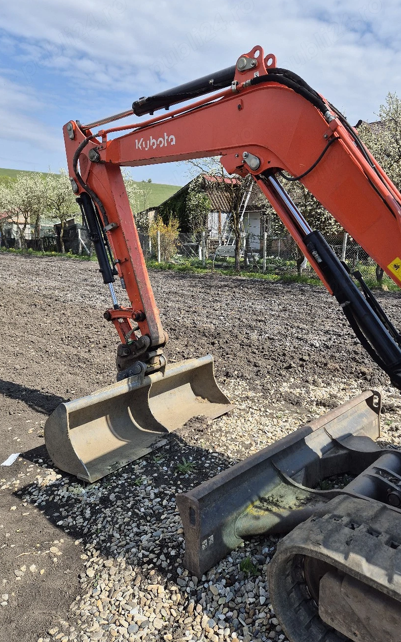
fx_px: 437
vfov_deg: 72.5
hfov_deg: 49.1
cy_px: 314
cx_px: 234
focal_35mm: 25
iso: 25
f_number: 1.8
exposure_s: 1/2000
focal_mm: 5.4
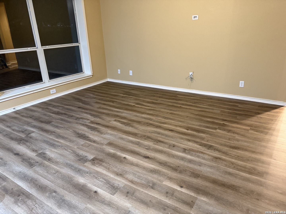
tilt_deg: -21.2
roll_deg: +2.8
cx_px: 143
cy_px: 107
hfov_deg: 71.6
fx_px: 198
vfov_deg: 56.8
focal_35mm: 24
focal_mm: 6.76
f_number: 1.78
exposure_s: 1/40
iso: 640
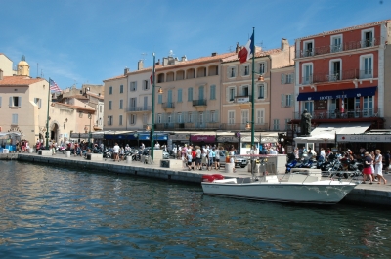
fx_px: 406
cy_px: 130
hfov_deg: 51.4
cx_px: 196
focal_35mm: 38
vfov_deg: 35.3
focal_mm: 25
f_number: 8
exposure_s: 1/350
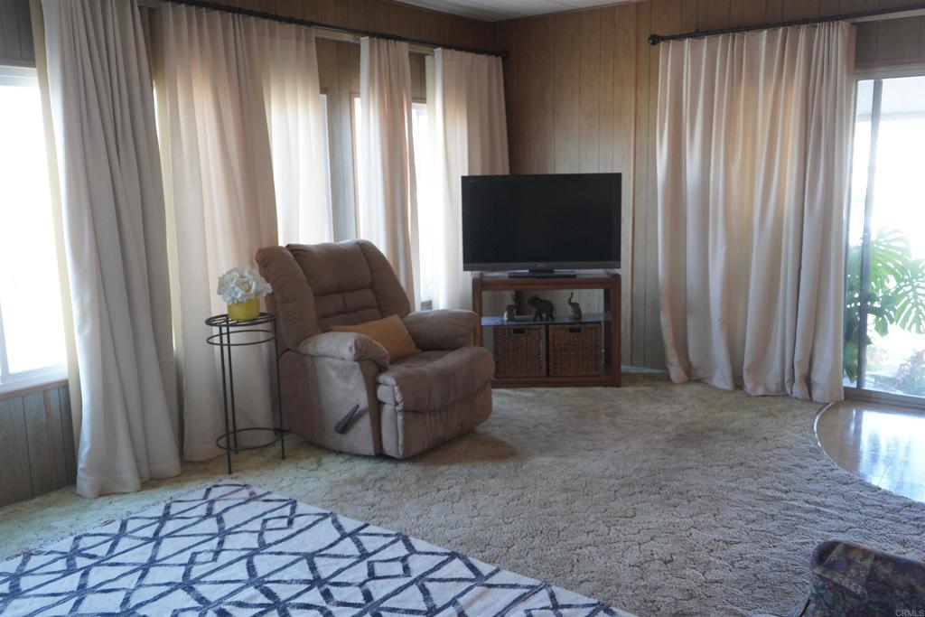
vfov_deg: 43.6
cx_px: 462
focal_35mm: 30
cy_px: 308
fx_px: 771
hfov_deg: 61.9
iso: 2500
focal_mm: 30
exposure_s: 1/160
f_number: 4
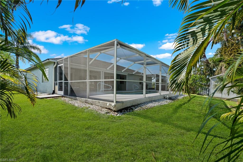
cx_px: 122
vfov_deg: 72.0
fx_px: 111
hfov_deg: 95.0
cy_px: 81
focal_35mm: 16
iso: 400
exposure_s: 1/400
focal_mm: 16.5
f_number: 8
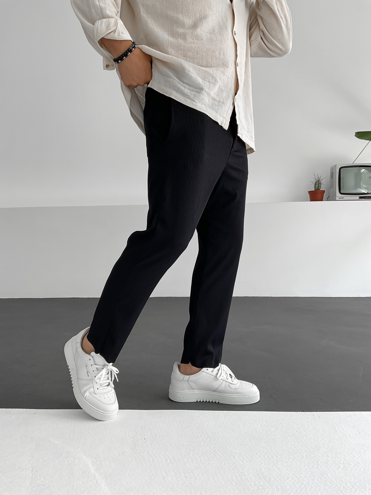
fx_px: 414
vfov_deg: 61.7
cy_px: 248
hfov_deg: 48.2
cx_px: 186
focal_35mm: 29
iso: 16
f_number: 1.8
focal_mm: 3
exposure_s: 1/120
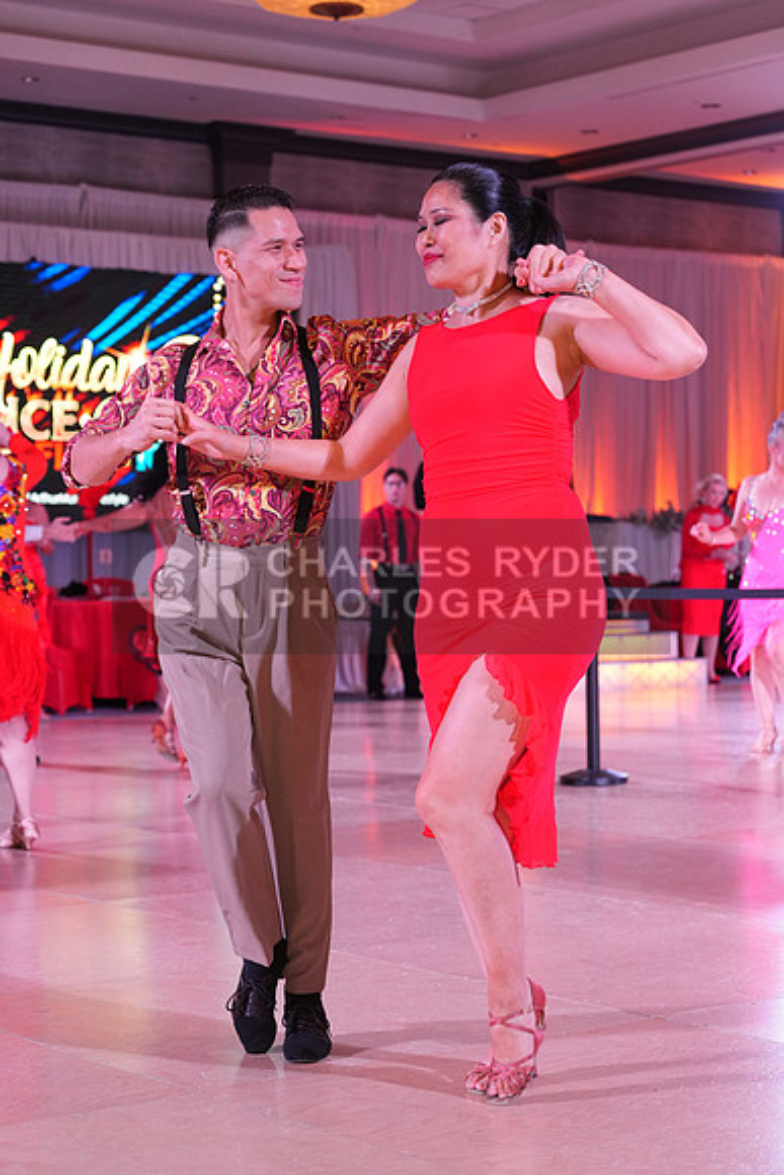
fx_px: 2285
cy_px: 588
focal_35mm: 70
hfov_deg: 19.5
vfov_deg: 28.8
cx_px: 392
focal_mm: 70
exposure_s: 1/250
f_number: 4.5
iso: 2000
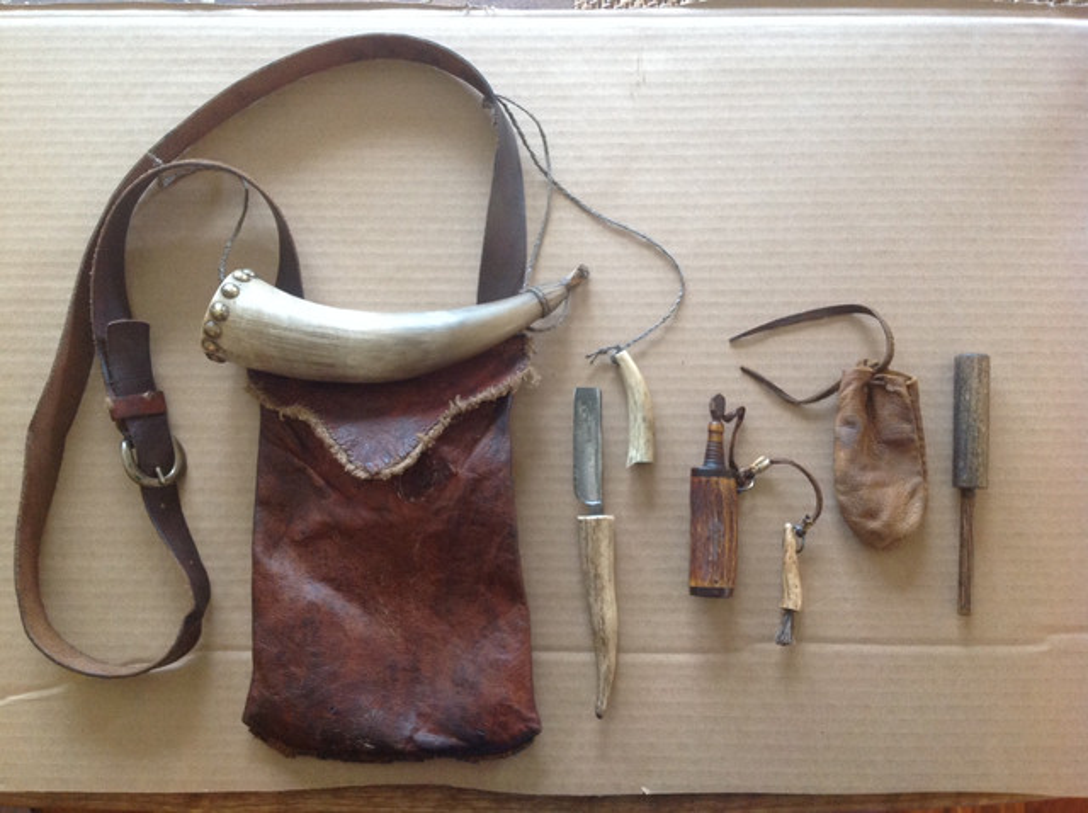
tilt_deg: -82.9
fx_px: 1098
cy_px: 406
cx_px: 544
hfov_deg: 52.7
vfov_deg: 40.6
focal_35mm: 35
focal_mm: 4.28
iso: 160
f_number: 2.4
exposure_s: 1/15
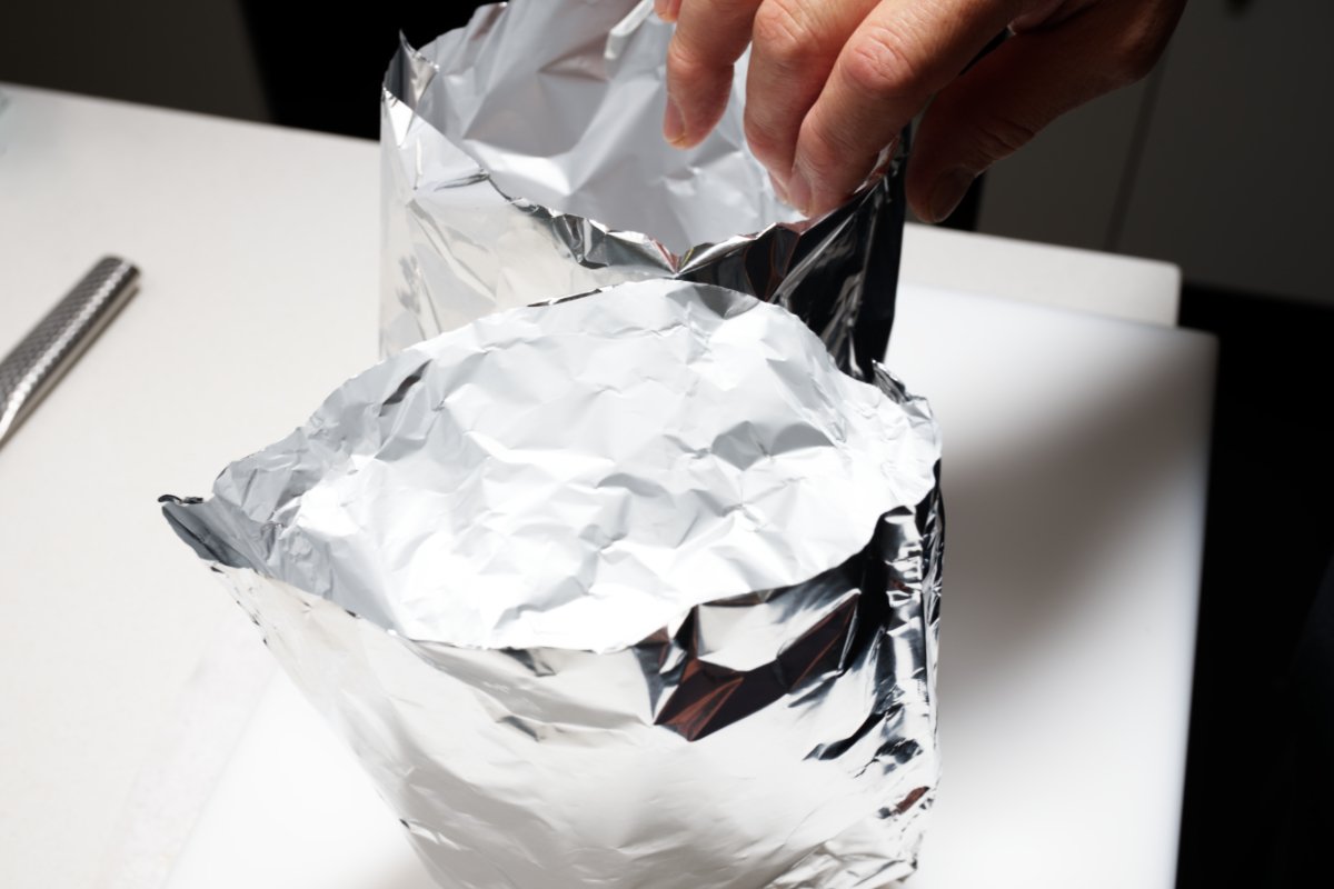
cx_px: 667
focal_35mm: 39
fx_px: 1445
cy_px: 444
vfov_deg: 34.2
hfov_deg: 49.6
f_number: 8
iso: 100
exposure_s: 1/100
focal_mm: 39
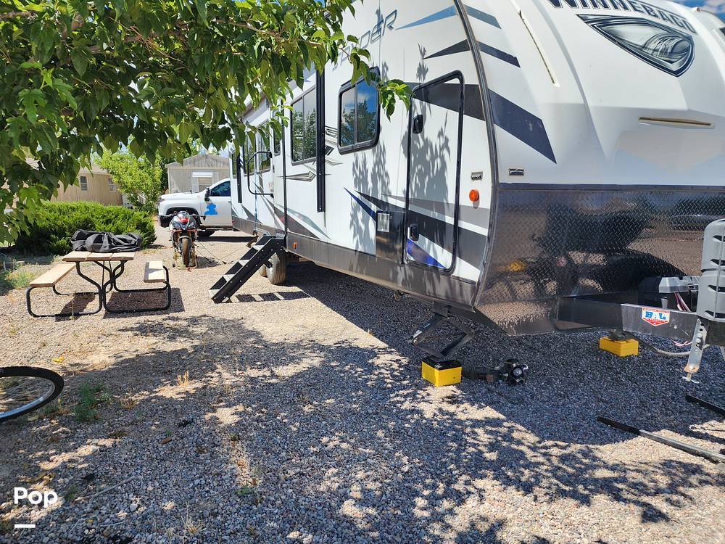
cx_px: 362
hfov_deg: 73.9
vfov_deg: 58.9
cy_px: 272
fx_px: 482
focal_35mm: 23
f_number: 1.8
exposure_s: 1/671
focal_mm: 6.4
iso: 12
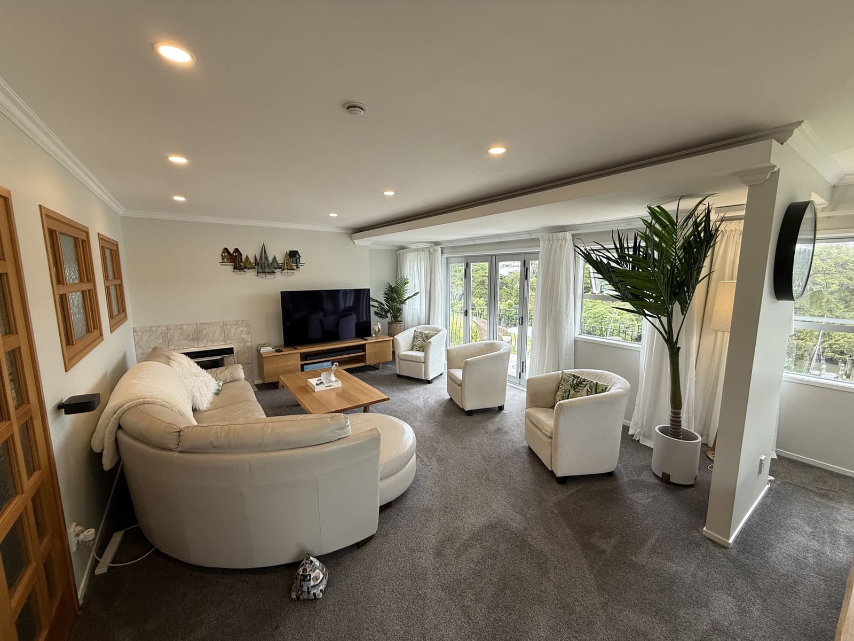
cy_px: 320
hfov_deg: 102.1
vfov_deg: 85.7
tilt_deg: -7.6
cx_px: 427
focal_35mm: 14
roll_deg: -0.3
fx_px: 345
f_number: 2.2
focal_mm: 2.22
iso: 50
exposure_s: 1/126
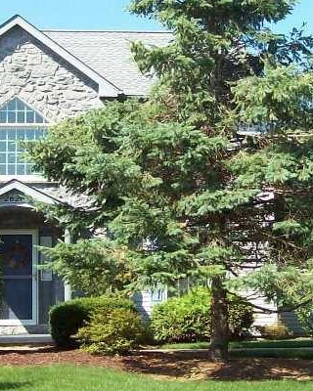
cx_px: 168
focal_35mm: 90
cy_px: 164
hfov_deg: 17.1
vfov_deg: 21.2
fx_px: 1042
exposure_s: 1/833
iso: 80
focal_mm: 6
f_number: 2.7
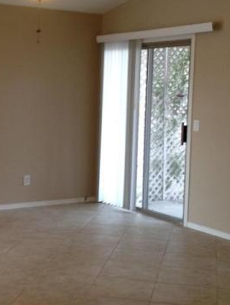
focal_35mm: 75
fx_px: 664
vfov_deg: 26.0
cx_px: 63
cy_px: 146
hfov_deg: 19.5
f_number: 2.4
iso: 80
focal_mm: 4.28
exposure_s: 1/20
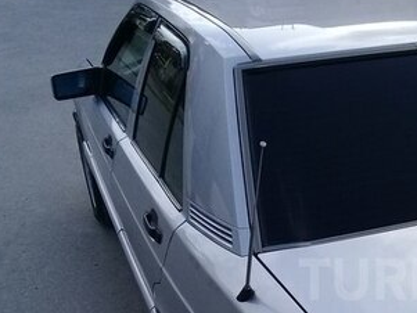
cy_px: 279
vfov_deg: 21.2
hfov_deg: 26.6
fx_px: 819
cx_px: 441
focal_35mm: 68
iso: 50
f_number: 2.2
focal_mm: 3.3
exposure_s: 1/883
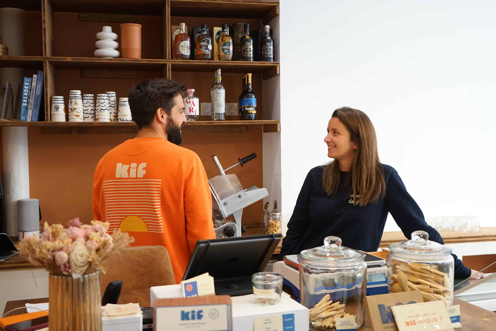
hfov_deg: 49.6
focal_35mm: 39
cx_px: 248
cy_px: 166
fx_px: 537
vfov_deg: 34.2
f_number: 4.5
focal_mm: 39
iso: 1600
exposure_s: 1/100
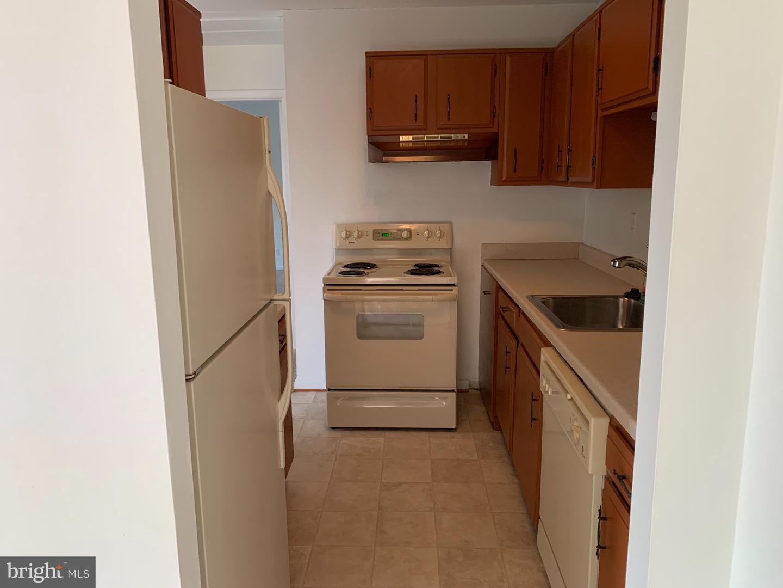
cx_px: 392
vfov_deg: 53.1
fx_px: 588
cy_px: 294
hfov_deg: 67.3
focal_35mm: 26
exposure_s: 1/60
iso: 125
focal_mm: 4.25
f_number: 1.8
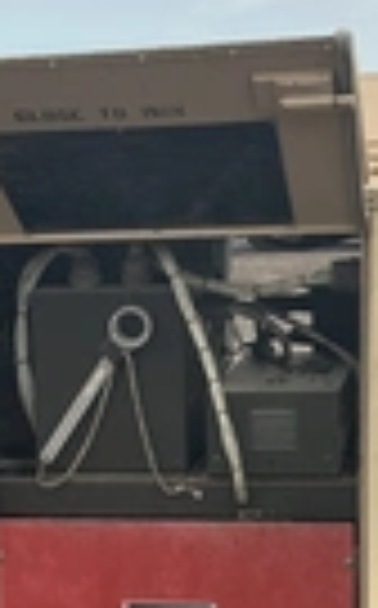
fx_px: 1455
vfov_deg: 23.2
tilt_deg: -11.1
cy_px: 504
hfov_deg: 14.7
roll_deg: +2.8
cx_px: 45
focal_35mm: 88
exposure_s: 1/375
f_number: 1.8
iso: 25
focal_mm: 3
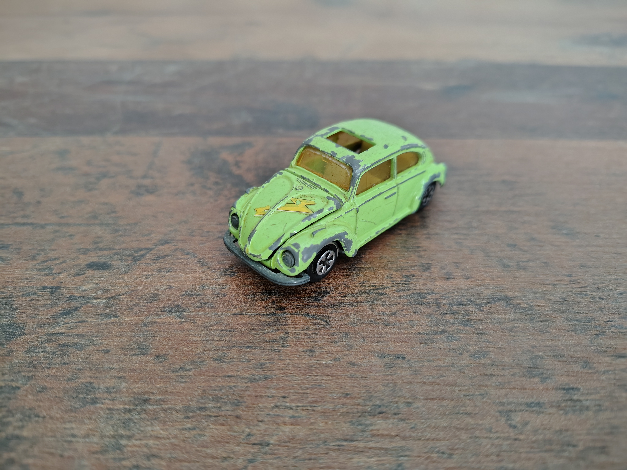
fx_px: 435
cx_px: 314
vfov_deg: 56.8
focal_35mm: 24
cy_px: 235
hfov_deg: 71.6
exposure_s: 1/50
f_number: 1.8
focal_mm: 5.56
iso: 775
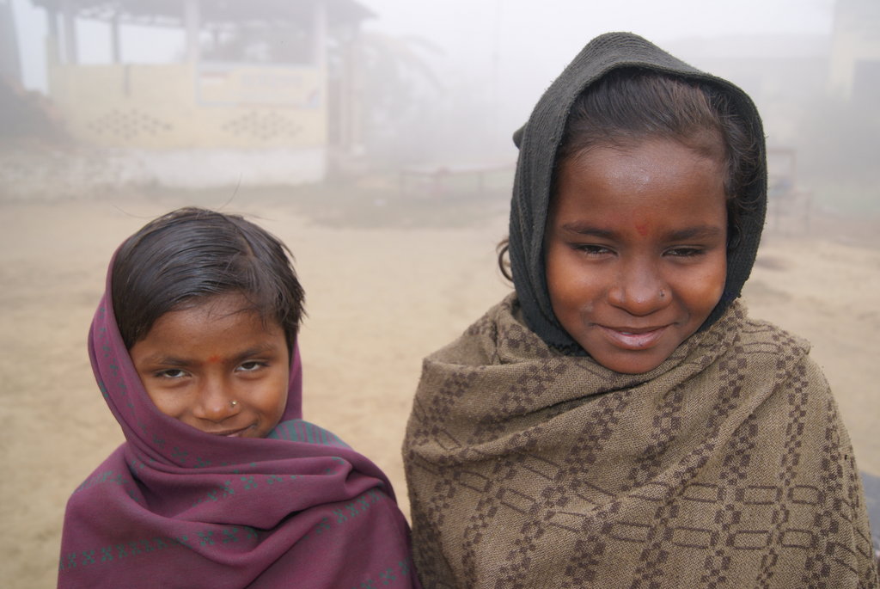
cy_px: 294
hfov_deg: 61.9
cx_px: 440
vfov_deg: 43.7
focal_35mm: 30
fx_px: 734
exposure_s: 1/160
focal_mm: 20
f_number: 4
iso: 160
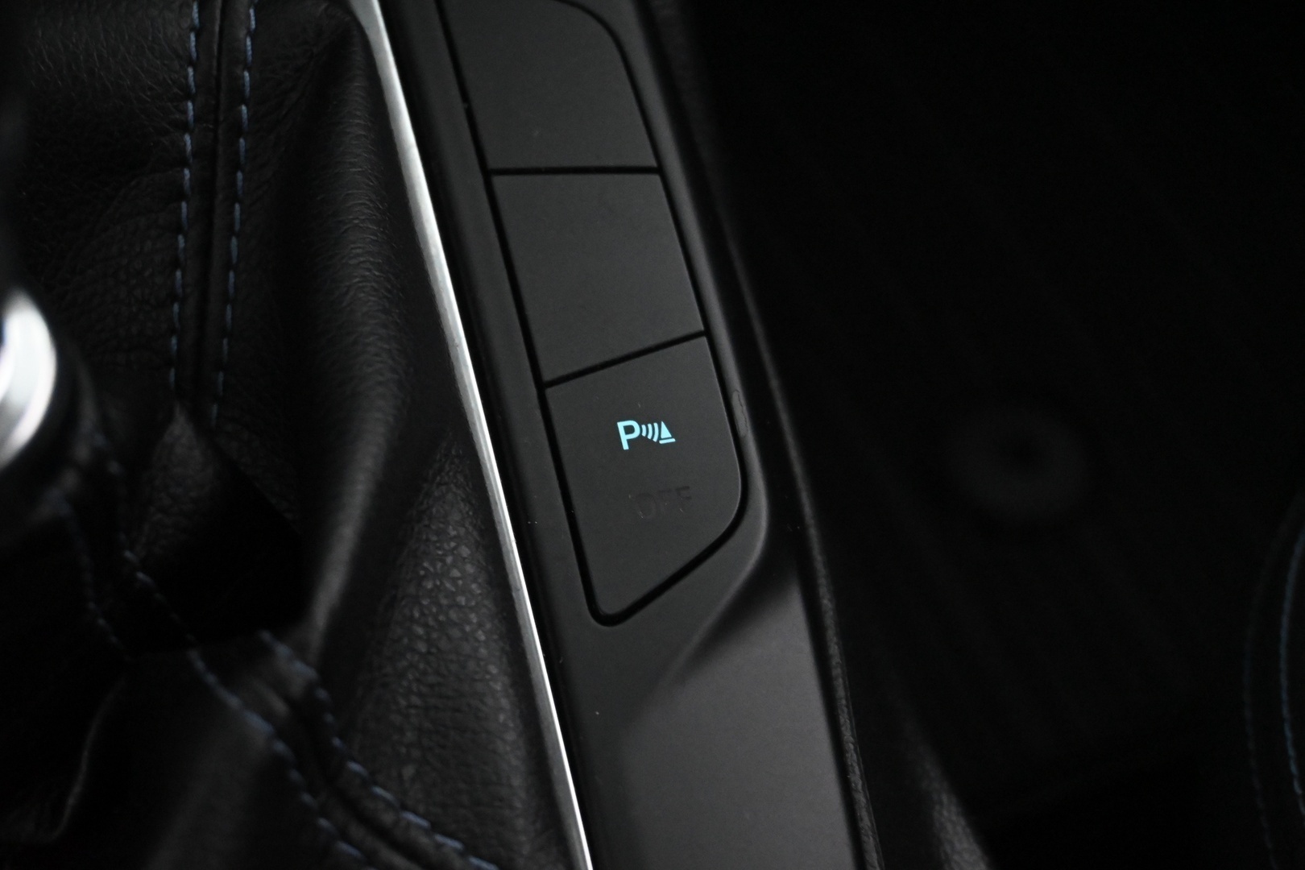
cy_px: 435
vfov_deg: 27.3
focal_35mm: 50
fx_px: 1794
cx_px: 652
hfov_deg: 40.0
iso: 6400
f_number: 5
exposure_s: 1/50
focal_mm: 33
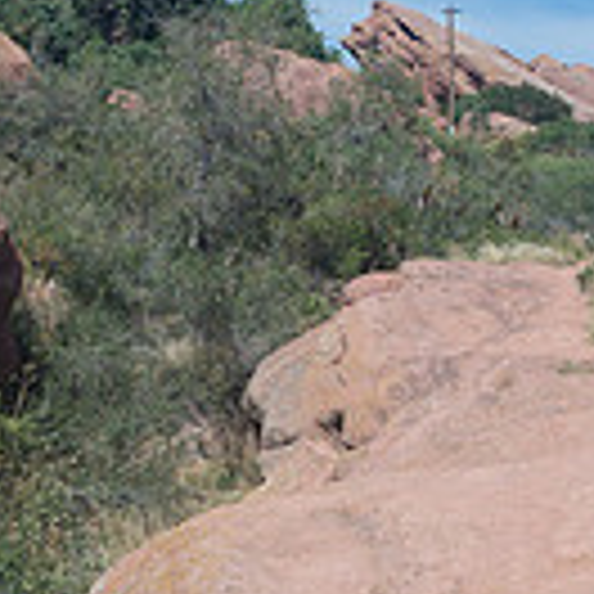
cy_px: 304
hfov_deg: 13.3
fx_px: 2543
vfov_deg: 13.3
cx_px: 216
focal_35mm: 131
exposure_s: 1/125
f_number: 8
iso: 80
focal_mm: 35
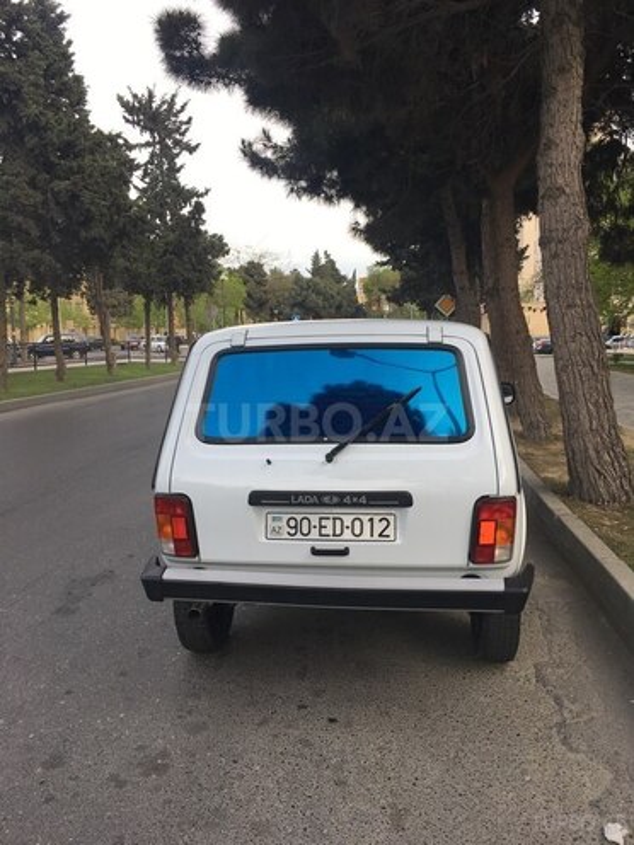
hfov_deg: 48.2
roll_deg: +1.2
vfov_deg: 61.7
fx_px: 708
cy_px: 422
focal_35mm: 29
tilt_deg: -6.4
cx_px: 317
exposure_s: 1/289
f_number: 2.2
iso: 25
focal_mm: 4.15
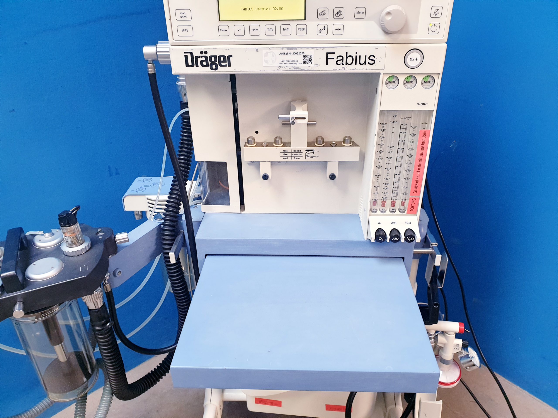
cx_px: 279
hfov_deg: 67.3
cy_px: 209
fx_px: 419
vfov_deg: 53.1
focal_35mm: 26
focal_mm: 4.3
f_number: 2.4
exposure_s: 1/50
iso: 320
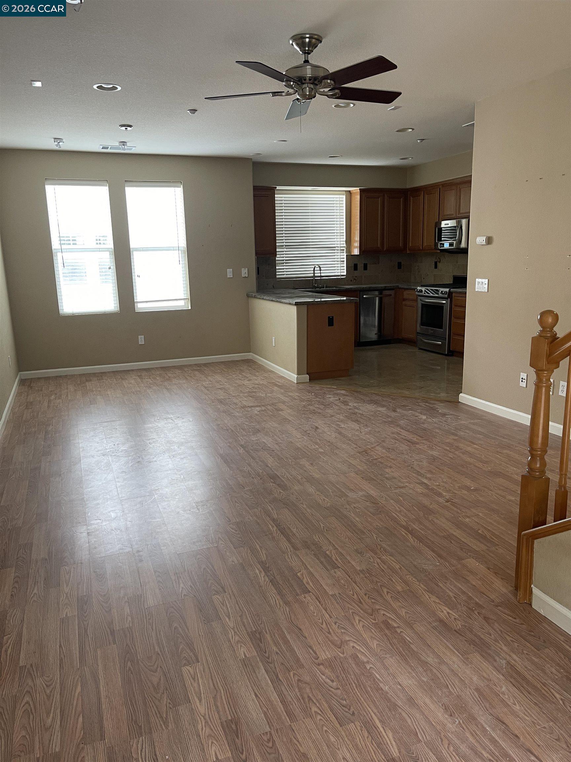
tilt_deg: -13.3
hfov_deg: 53.1
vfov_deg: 67.3
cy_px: 381
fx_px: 572
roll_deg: +2.5
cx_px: 286
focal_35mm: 26
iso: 125
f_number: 1.6
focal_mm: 5.1
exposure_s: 1/60
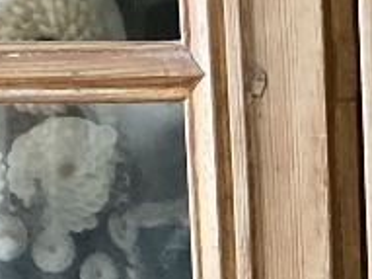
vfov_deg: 8.1
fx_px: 1955
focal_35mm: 182
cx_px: 578
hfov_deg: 10.5
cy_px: 297
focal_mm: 3
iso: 250
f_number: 1.8
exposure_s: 1/40
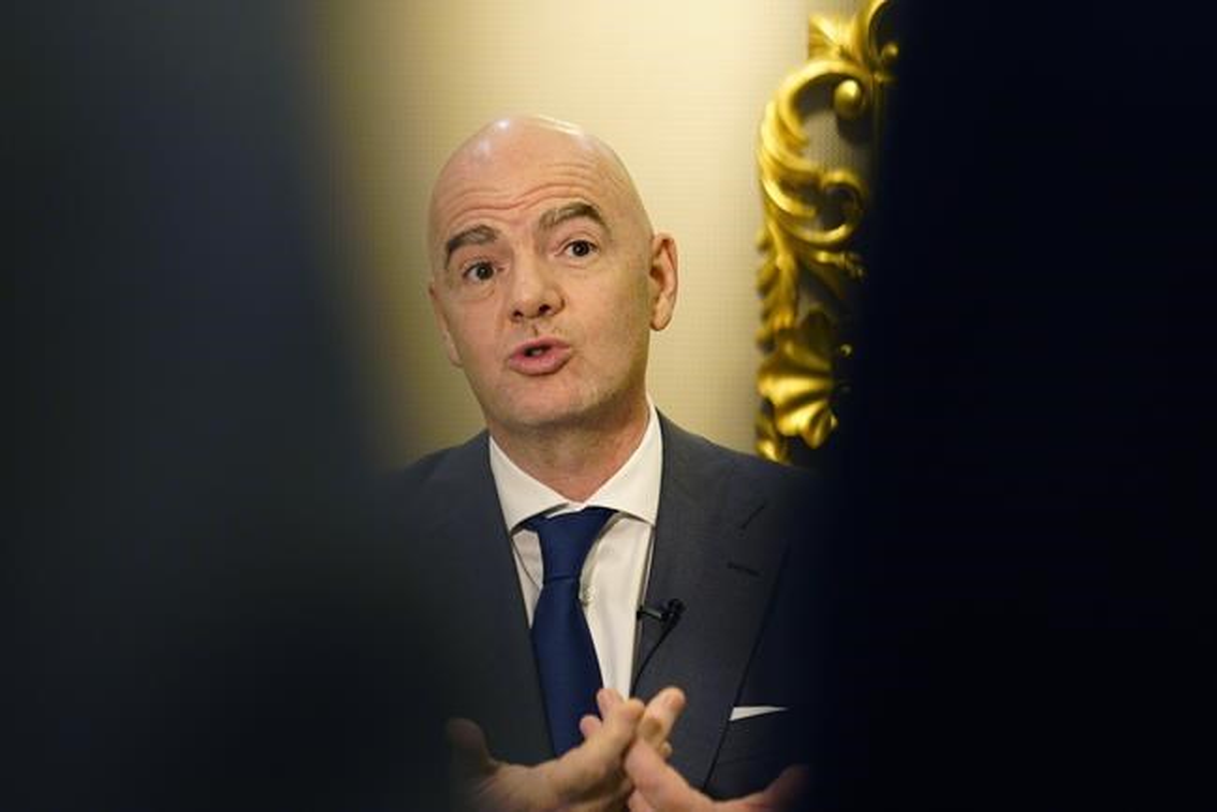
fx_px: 3179
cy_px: 406
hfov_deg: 21.7
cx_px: 608
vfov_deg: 14.6
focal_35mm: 94
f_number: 2.8
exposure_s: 1/80
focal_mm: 63
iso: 1000
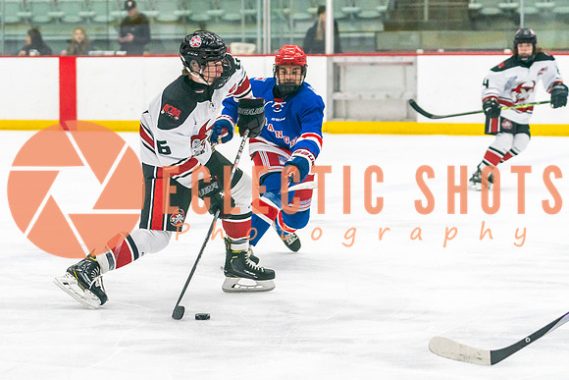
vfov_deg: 9.6
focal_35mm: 143
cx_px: 185
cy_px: 190
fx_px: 2254
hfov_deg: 14.4
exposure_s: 1/1000
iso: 3200
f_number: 2.8
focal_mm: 73
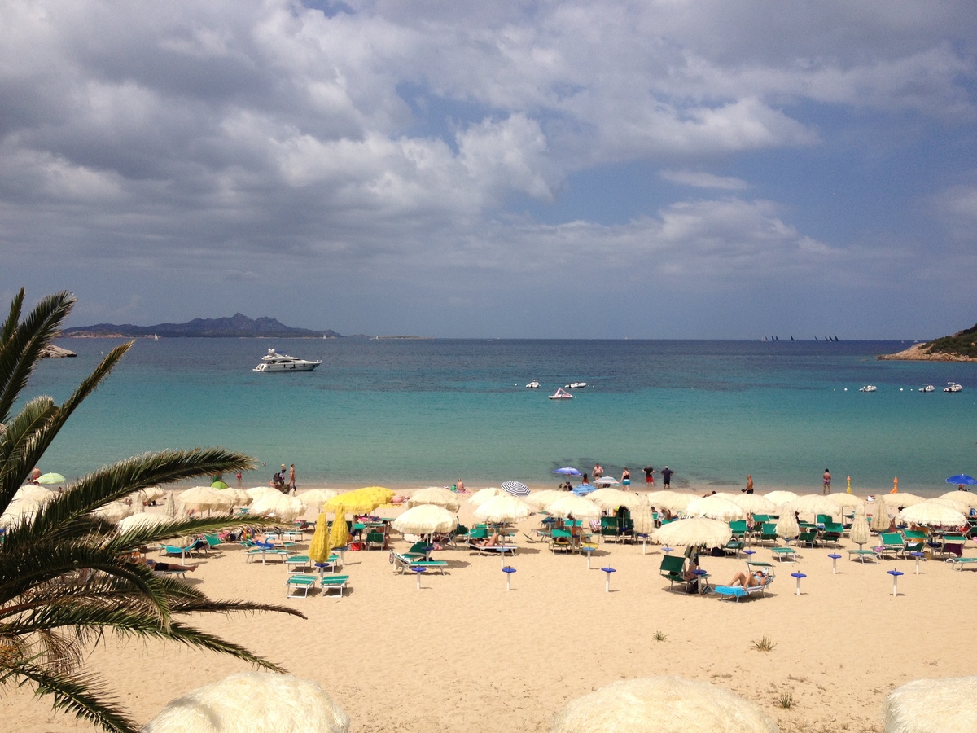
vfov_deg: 40.7
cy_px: 366
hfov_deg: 52.6
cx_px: 488
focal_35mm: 35
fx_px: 988
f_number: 2.4
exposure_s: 1/4255
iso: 50
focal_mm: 4.28
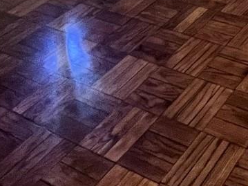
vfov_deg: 17.9
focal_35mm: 58
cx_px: 347
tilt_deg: -13.3
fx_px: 415
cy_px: -182
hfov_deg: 26.4
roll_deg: +3.4
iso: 400
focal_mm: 1.57
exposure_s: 1/41
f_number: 1.8
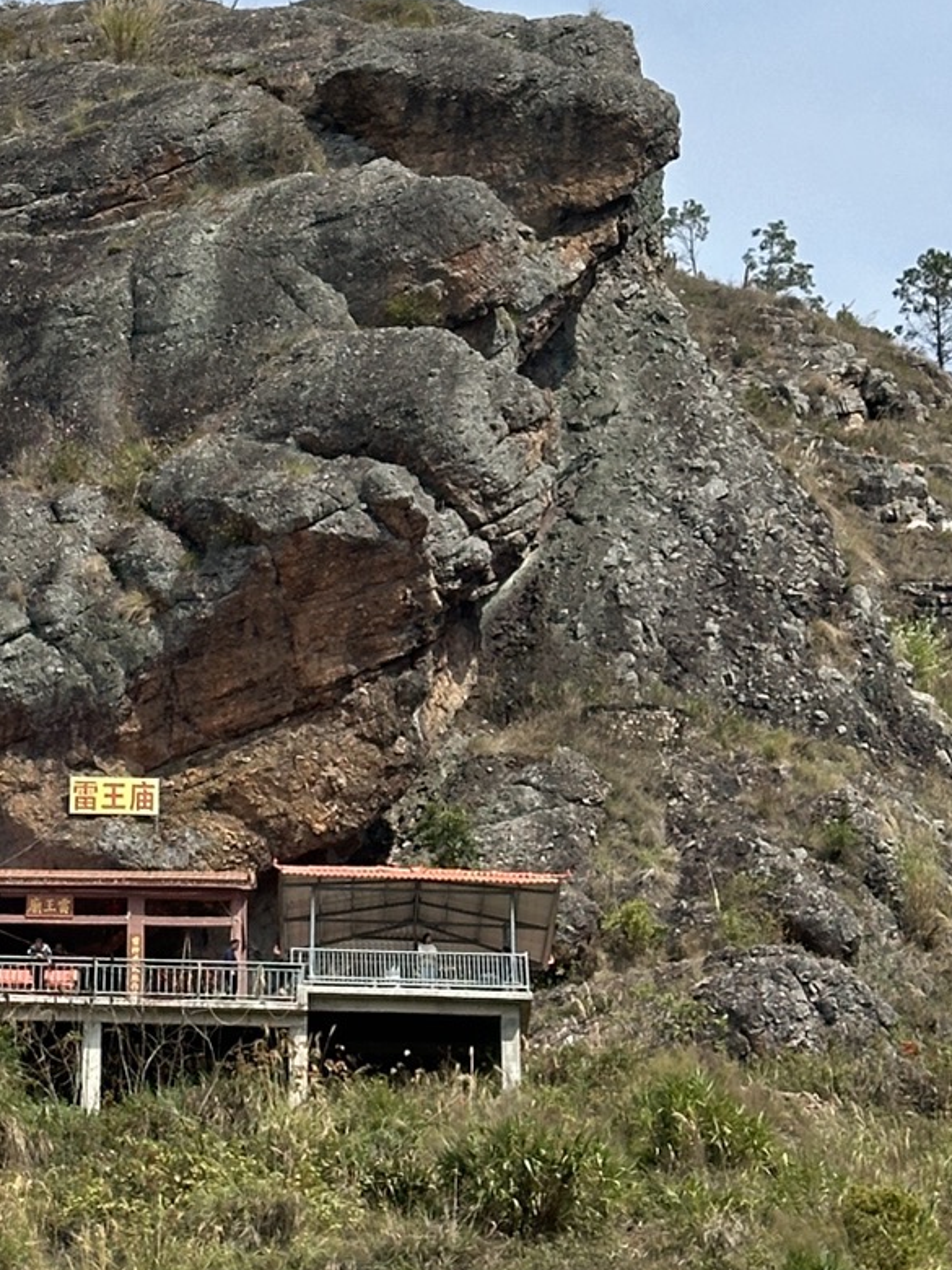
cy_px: 155
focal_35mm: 123
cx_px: -7
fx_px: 4510
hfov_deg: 11.9
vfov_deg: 15.8
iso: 64
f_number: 1.78
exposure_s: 1/5882
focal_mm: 6.86
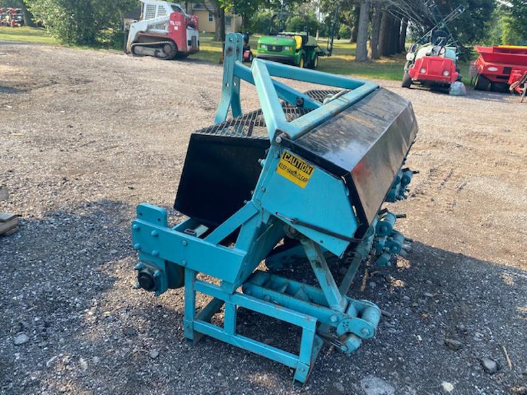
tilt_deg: -20.8
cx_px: 264
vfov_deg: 53.1
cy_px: 198
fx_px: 396
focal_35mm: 26
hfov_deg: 67.3
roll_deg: -1.7
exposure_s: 1/467
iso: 32
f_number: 1.8
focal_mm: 4.25
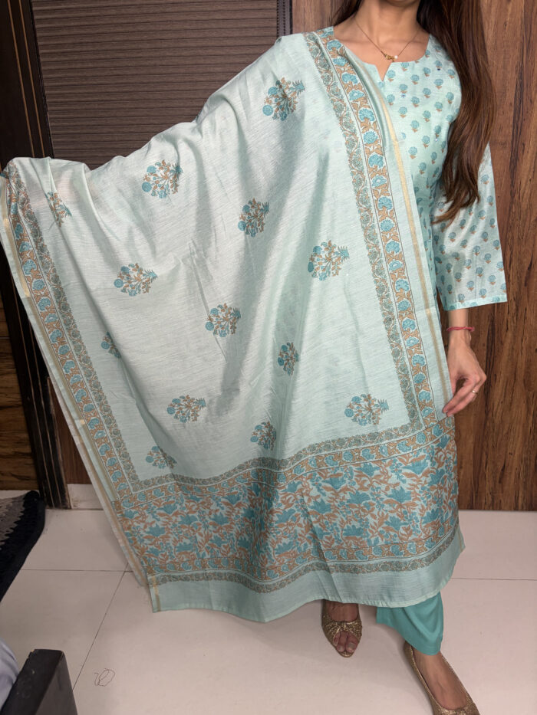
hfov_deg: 53.1
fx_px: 538
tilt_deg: -19.1
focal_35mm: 26
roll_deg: +1.4
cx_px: 268
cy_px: 358
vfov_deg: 67.3
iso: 100
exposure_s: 1/50
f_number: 1.6
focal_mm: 5.96
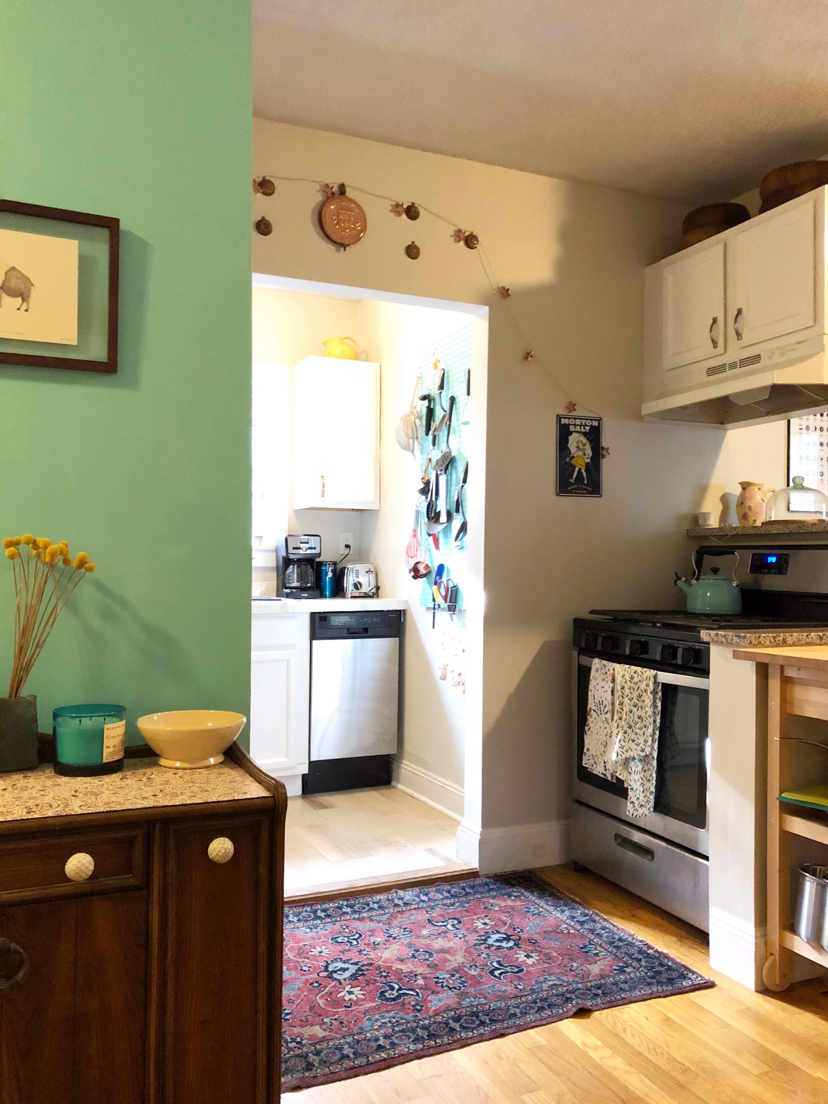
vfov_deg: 63.4
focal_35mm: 28
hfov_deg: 49.7
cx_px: 414
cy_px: 552
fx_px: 893
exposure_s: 1/15
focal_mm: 4
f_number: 1.8
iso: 100
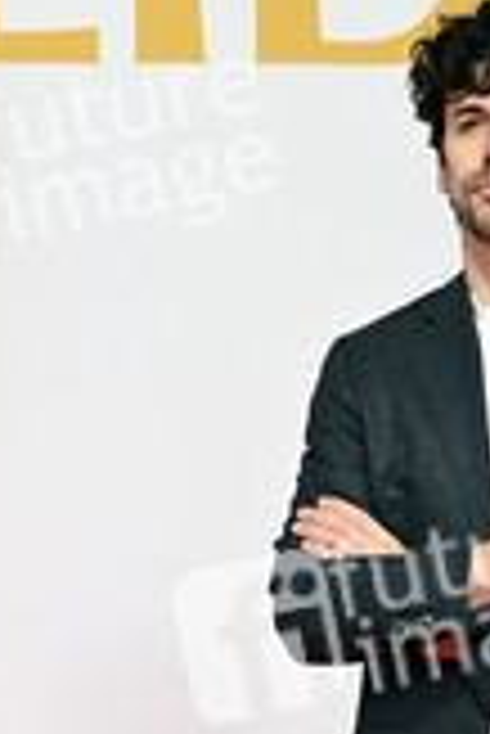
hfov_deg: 9.3
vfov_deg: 13.6
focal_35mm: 147
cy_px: 842
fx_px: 2995
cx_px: 535
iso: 640
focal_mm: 60
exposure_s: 1/125
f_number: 5
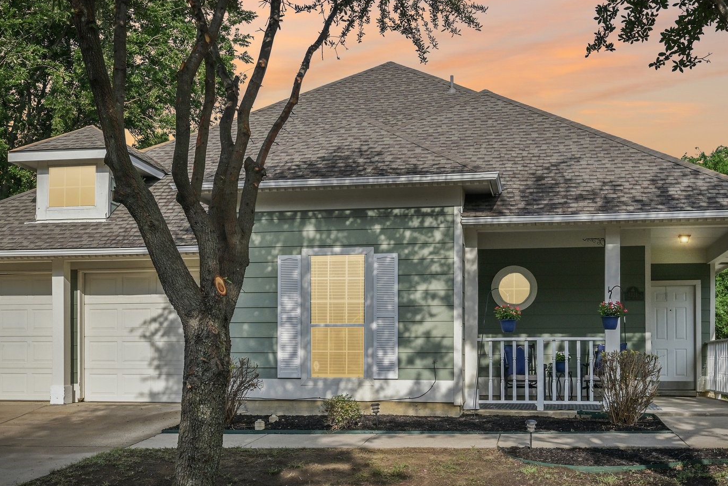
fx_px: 910
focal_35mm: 45
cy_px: 289
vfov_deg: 29.8
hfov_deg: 43.6
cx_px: 357
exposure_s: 1/1250
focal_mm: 30
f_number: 8
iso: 400
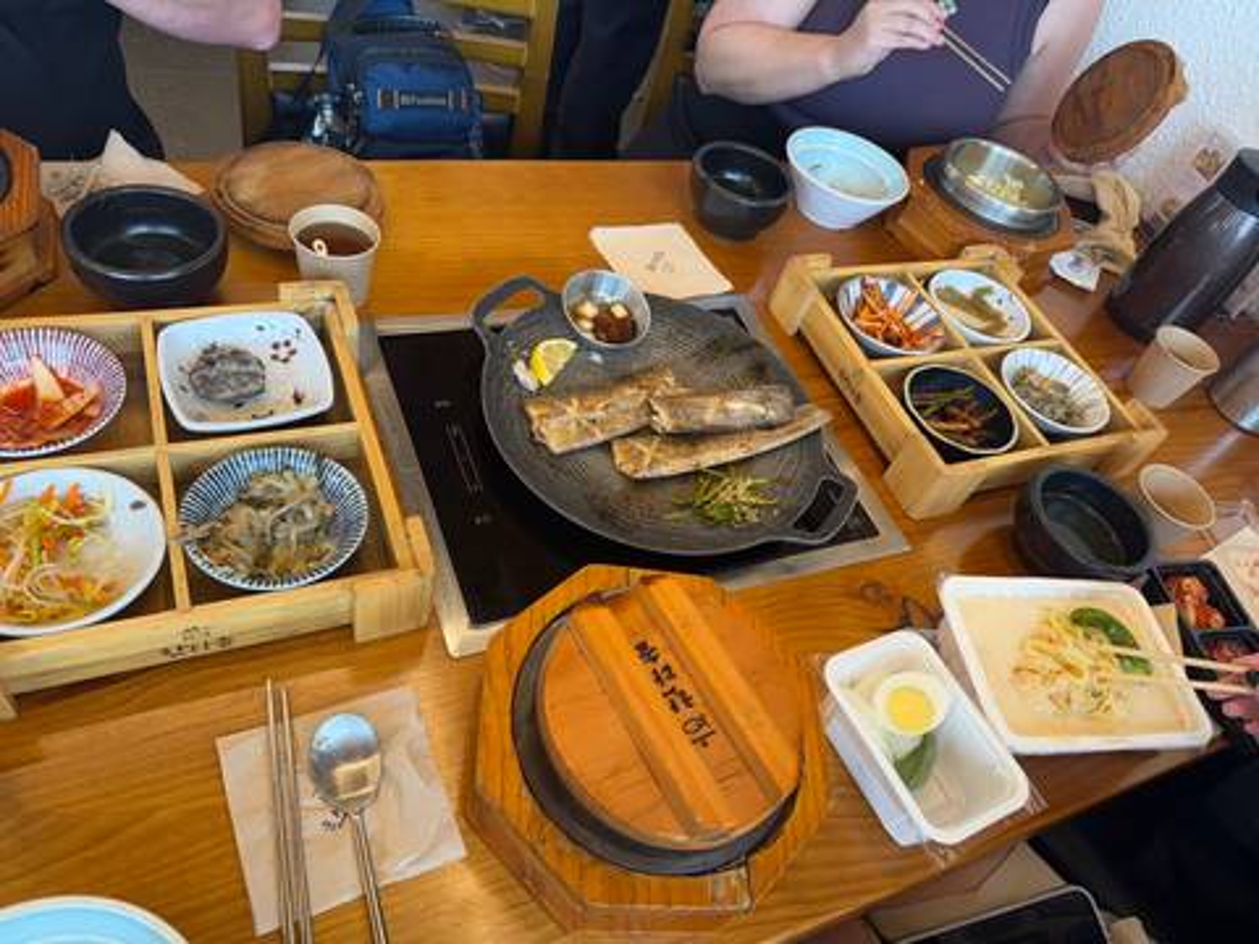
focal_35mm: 24
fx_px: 873
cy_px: 472
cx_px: 630
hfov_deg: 71.6
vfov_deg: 56.8
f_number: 1.78
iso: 64
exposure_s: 1/246
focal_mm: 6.76
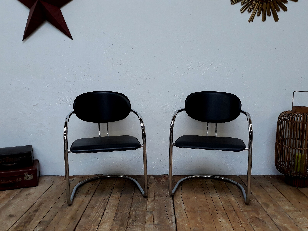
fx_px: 240
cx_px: 154
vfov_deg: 51.4
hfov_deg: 65.3
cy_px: 116
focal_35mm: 27
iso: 125
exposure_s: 1/50
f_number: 1.7
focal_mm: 3.71
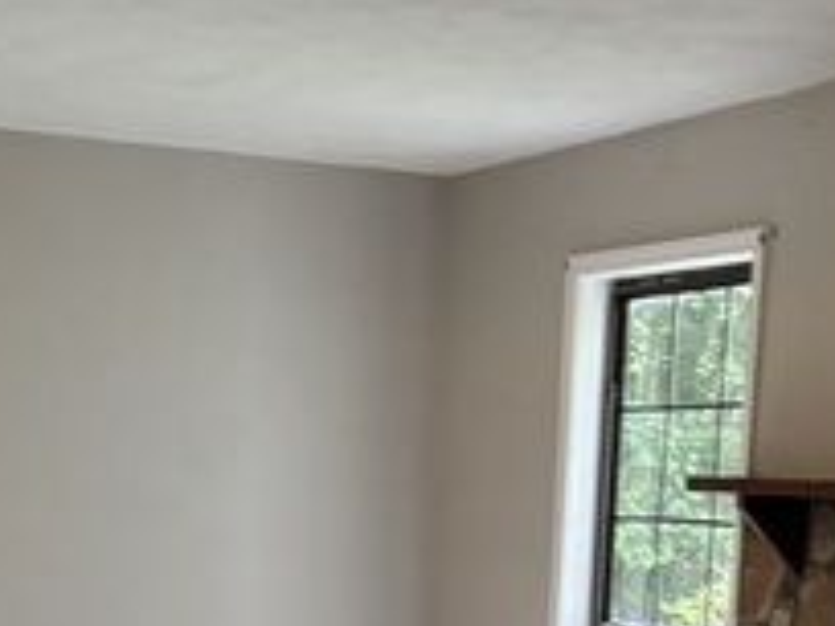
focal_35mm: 85
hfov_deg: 23.0
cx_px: 424
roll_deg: -0.7
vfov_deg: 16.4
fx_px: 2050
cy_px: 814
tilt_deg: -9.3
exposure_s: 1/60
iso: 400
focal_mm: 5.96
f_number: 1.6
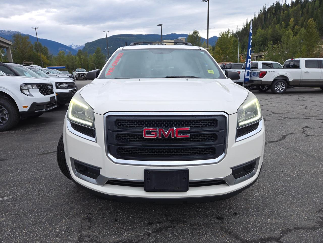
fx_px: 215
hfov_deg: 73.9
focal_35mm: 23
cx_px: 162
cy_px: 122
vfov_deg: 58.9
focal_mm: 5.4
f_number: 1.8
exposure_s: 1/279
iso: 25
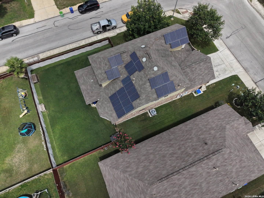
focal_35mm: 24
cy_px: 99
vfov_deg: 56.8
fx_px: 183
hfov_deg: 71.6
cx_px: 132
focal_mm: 8.67
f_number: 1.8
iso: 1600
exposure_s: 1/4000
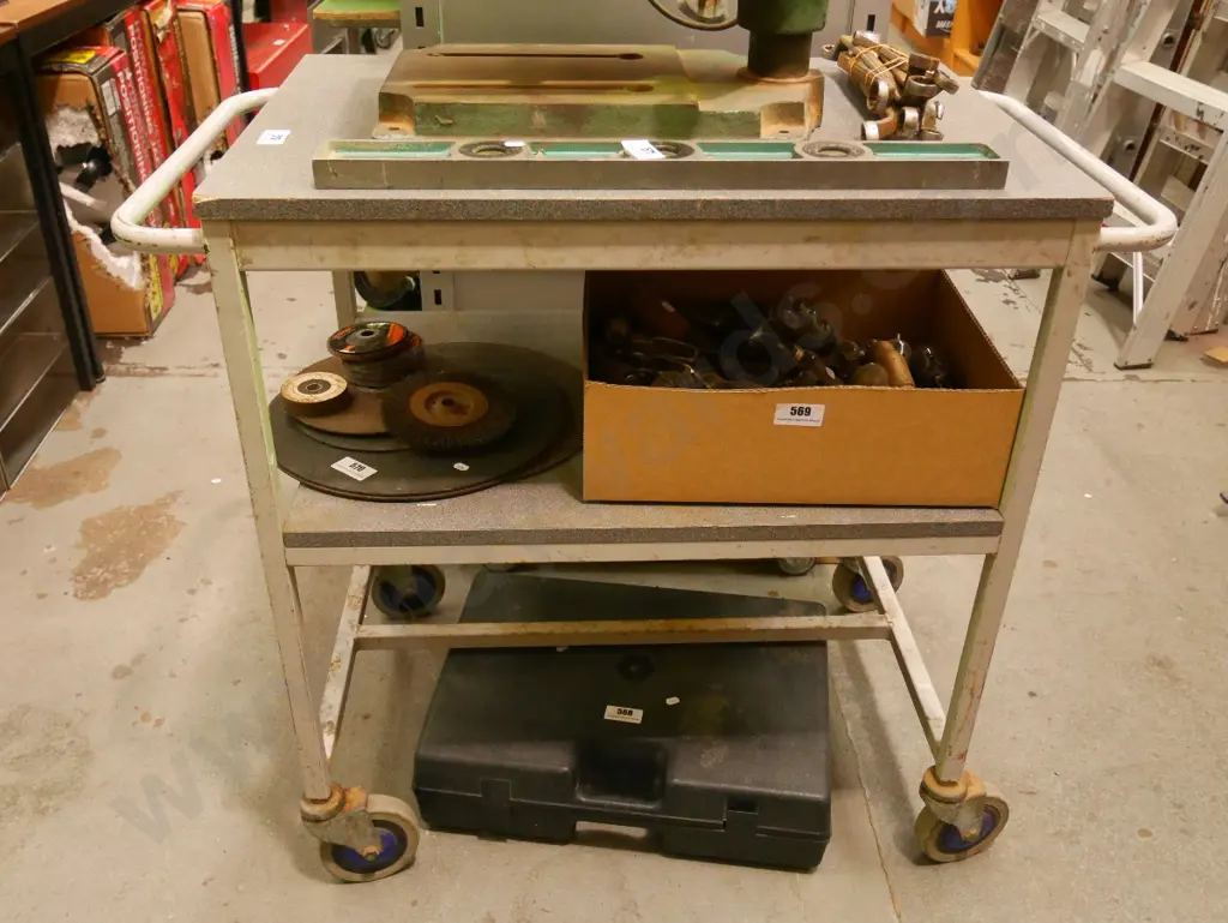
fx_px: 1136
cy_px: 462
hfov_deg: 56.8
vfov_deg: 44.2
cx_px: 614
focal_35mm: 32
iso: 3200
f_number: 3.9
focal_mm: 16
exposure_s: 1/80
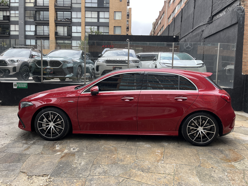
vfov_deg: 53.1
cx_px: 124
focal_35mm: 26
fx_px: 186
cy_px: 93
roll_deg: -1.3
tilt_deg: -5.5
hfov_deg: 67.3
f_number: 1.6
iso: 50
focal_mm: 5.1
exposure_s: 1/449
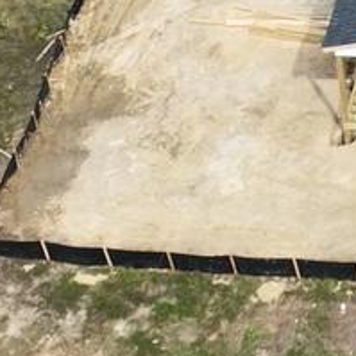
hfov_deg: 7.7
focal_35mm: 218
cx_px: 696
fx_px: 2536
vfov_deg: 8.0
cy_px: -64
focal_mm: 12.29
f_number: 2.8
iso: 200
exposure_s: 1/1600
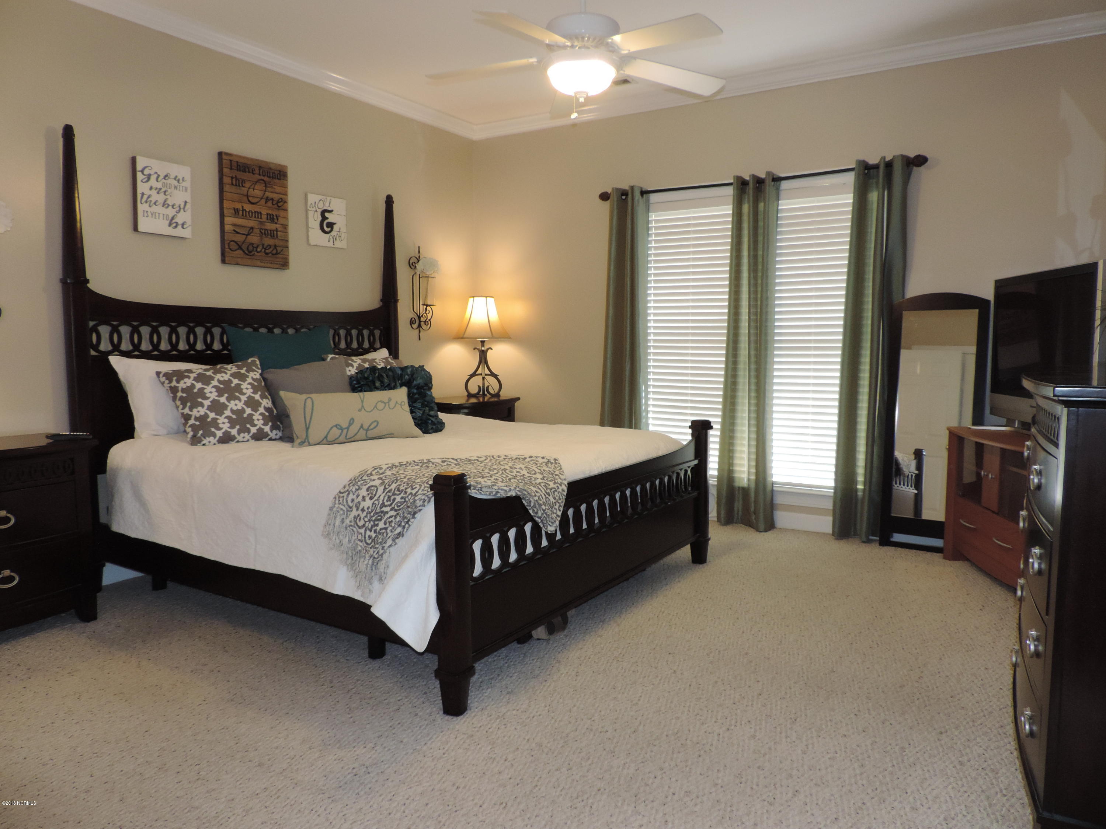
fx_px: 767
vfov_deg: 56.8
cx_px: 553
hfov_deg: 71.6
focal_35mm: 24
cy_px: 414
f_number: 3
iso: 320
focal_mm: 4.3
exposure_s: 1/40
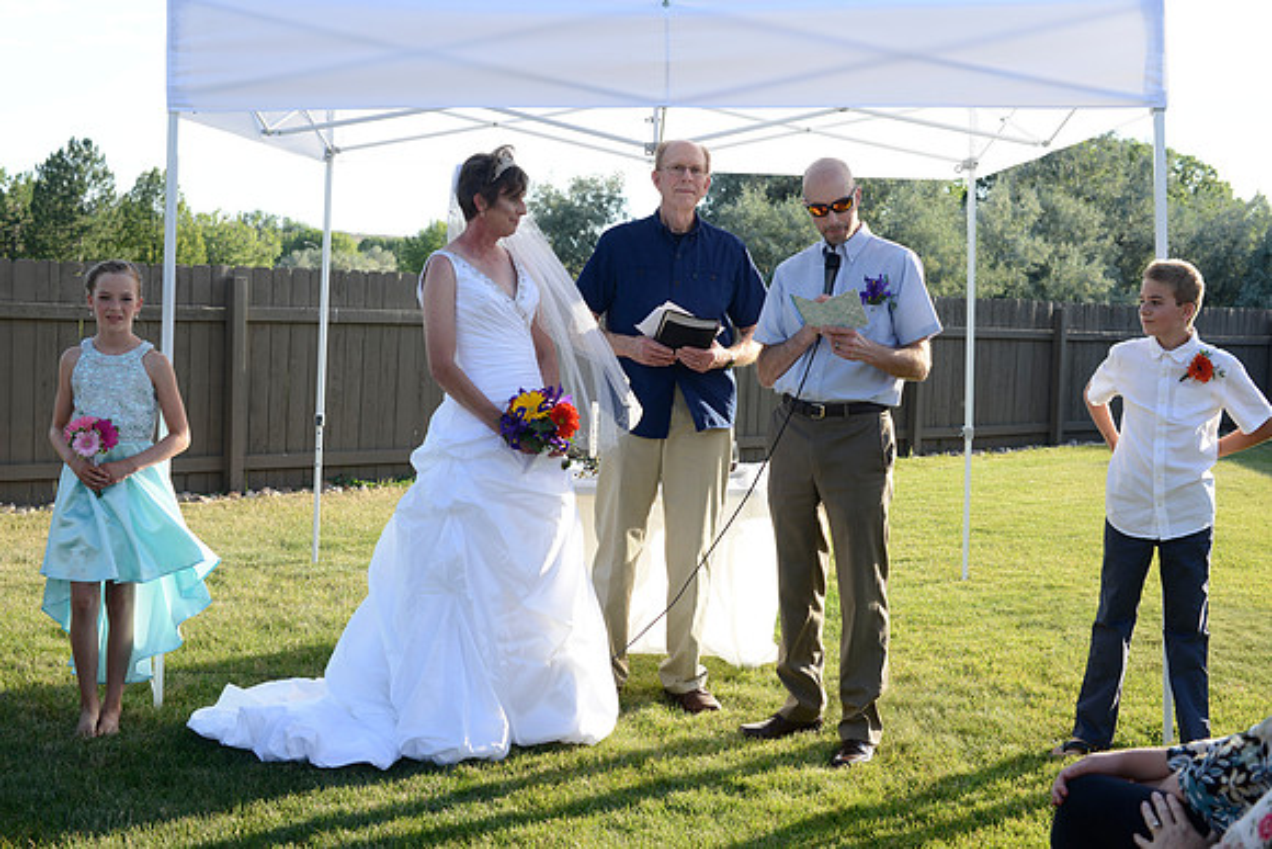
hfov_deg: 39.6
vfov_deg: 27.0
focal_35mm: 50
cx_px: 636
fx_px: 1767
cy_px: 424
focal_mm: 50
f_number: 6.3
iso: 200
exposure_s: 1/200
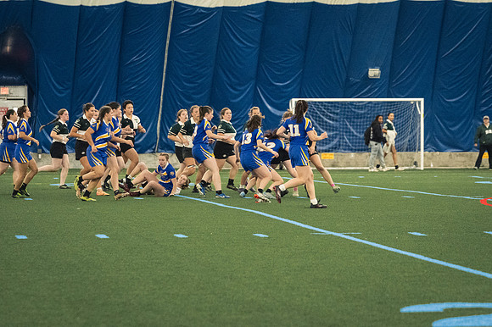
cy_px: 164
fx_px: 2459
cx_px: 246
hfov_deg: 11.4
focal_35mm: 180
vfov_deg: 7.6
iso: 11400
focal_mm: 120
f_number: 2.8
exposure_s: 1/500
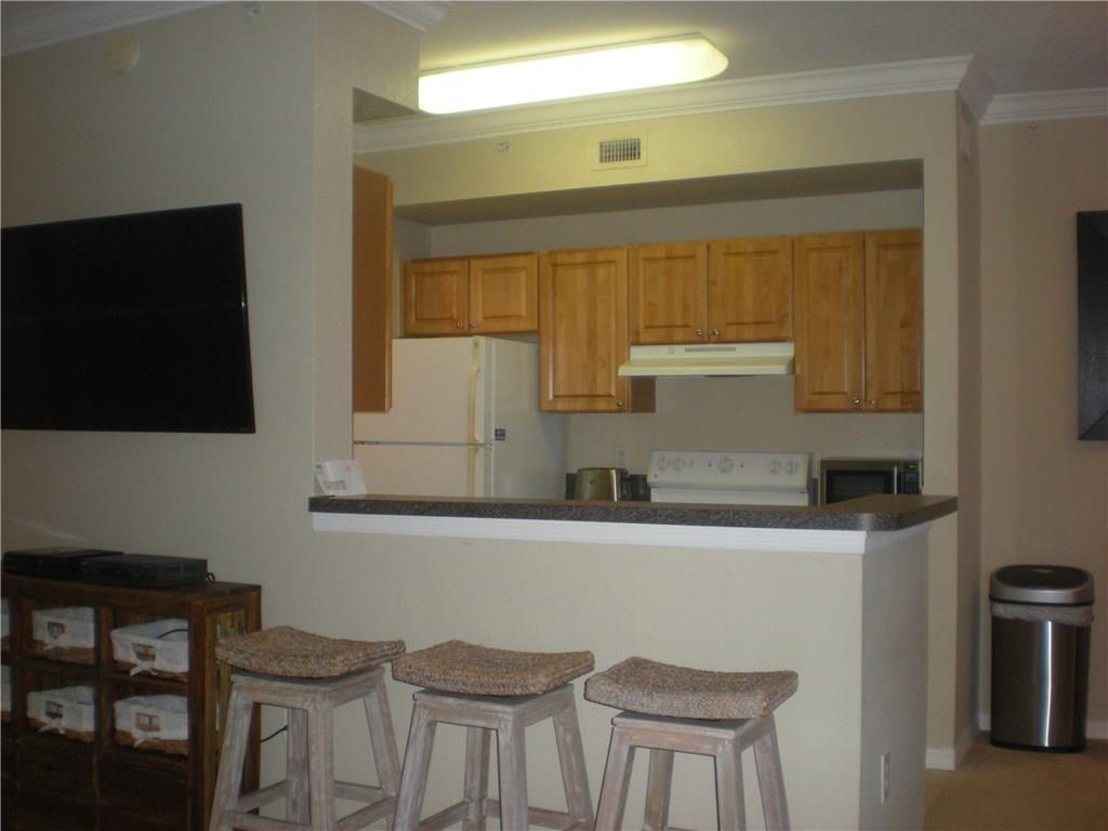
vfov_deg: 37.7
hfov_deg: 49.0
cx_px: 554
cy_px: 416
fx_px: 1216
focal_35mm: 38
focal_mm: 6.3
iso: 242
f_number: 3.1
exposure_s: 1/60
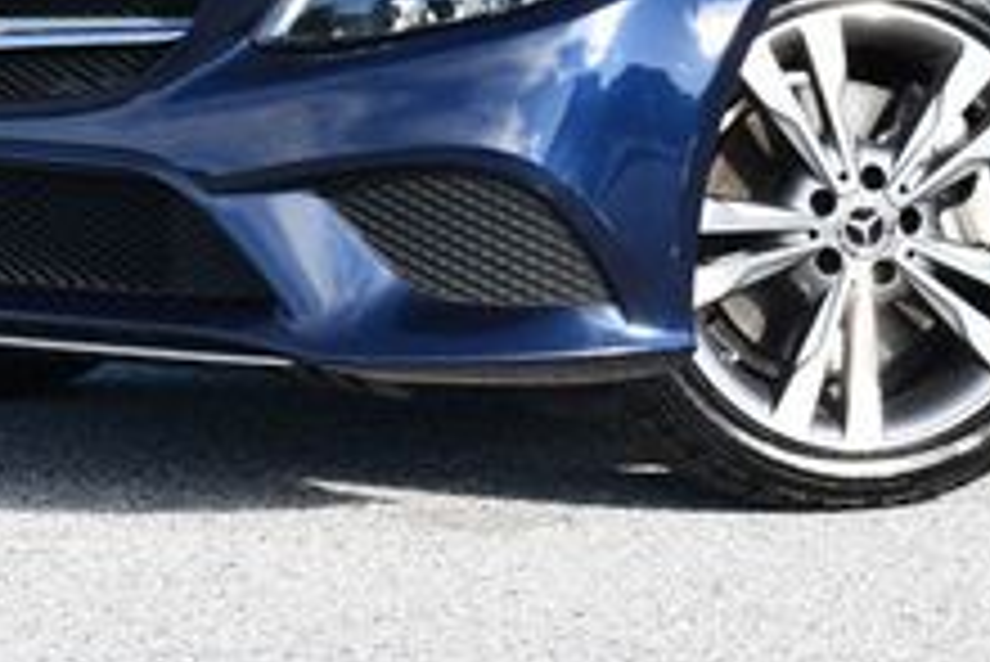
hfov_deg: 11.0
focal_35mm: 186
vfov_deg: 7.3
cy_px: -270
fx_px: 5118
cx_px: 914
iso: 200
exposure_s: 1/250
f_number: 5.6
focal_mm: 32
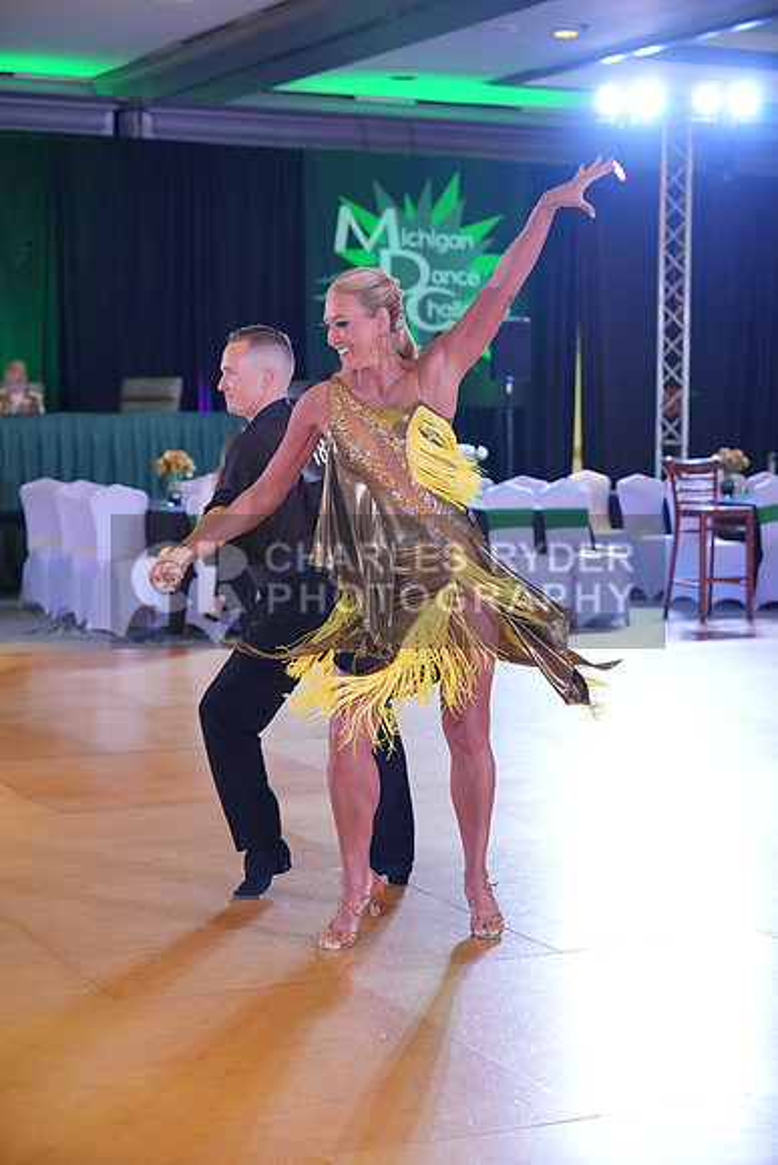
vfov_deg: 28.8
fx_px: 2268
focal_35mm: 70
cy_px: 582
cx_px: 389
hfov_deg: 19.5
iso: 4000
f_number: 3.2
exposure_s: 1/400
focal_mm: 70
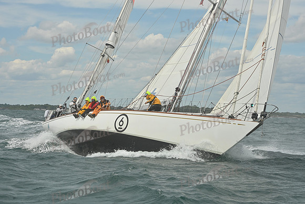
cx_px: 152
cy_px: 102
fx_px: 805
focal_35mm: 95
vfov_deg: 14.4
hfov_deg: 21.5
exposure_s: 1/1250
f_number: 13
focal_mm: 95
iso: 320
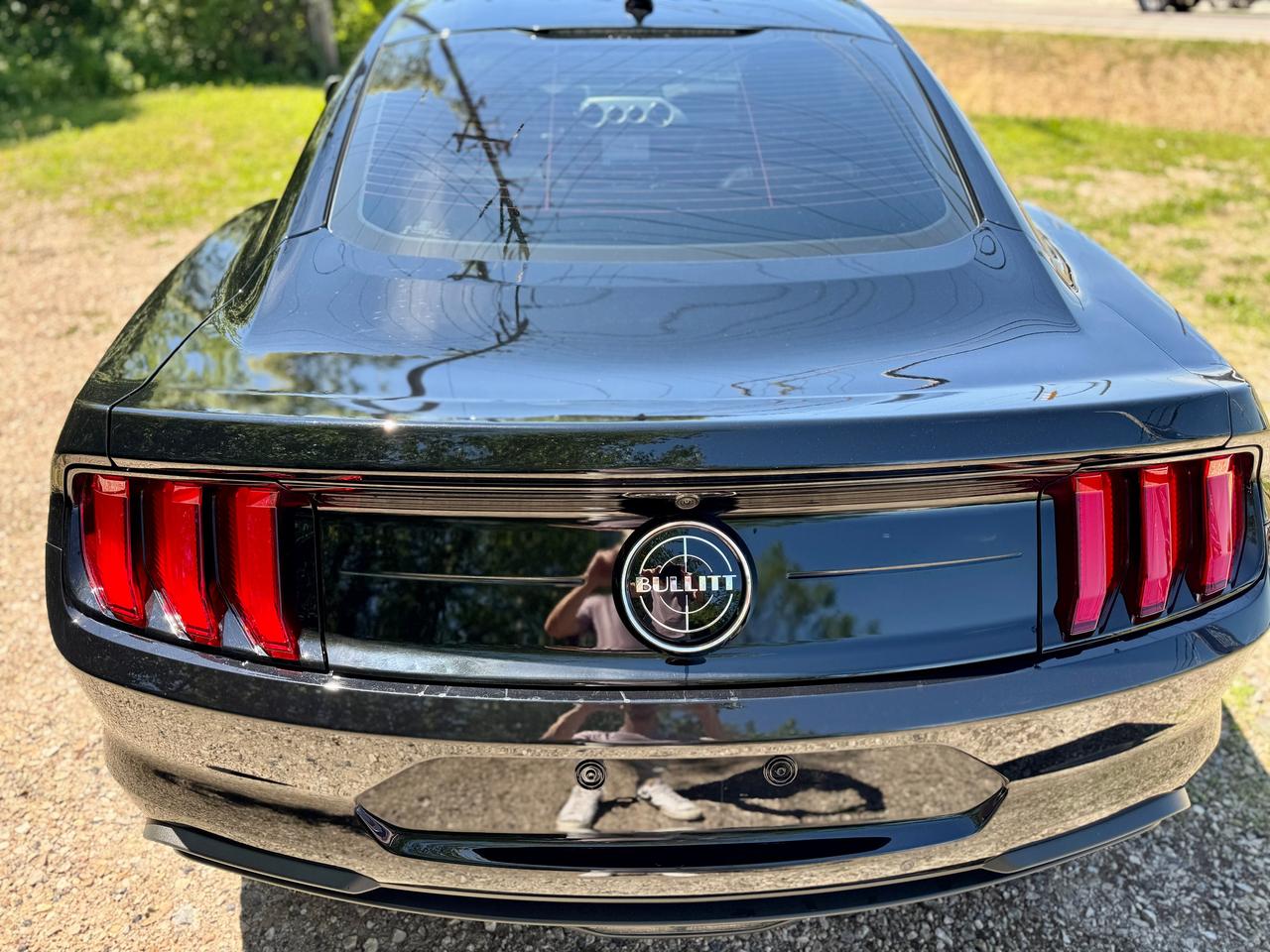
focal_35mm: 24
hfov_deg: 71.6
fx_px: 881
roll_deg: +0.0
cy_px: 476
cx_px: 635
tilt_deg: -30.2
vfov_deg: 56.8
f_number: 1.78
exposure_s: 1/553
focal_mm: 6.76
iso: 80
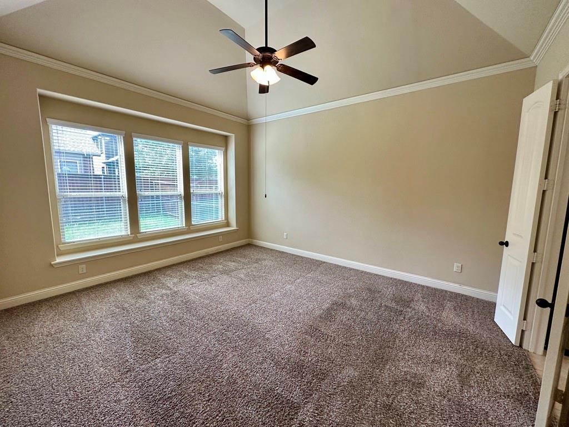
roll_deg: -1.0
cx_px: 284
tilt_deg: -7.1
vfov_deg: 85.7
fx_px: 230
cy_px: 214
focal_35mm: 14
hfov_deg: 102.1
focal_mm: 2.22
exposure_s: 1/120
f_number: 2.2
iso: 200
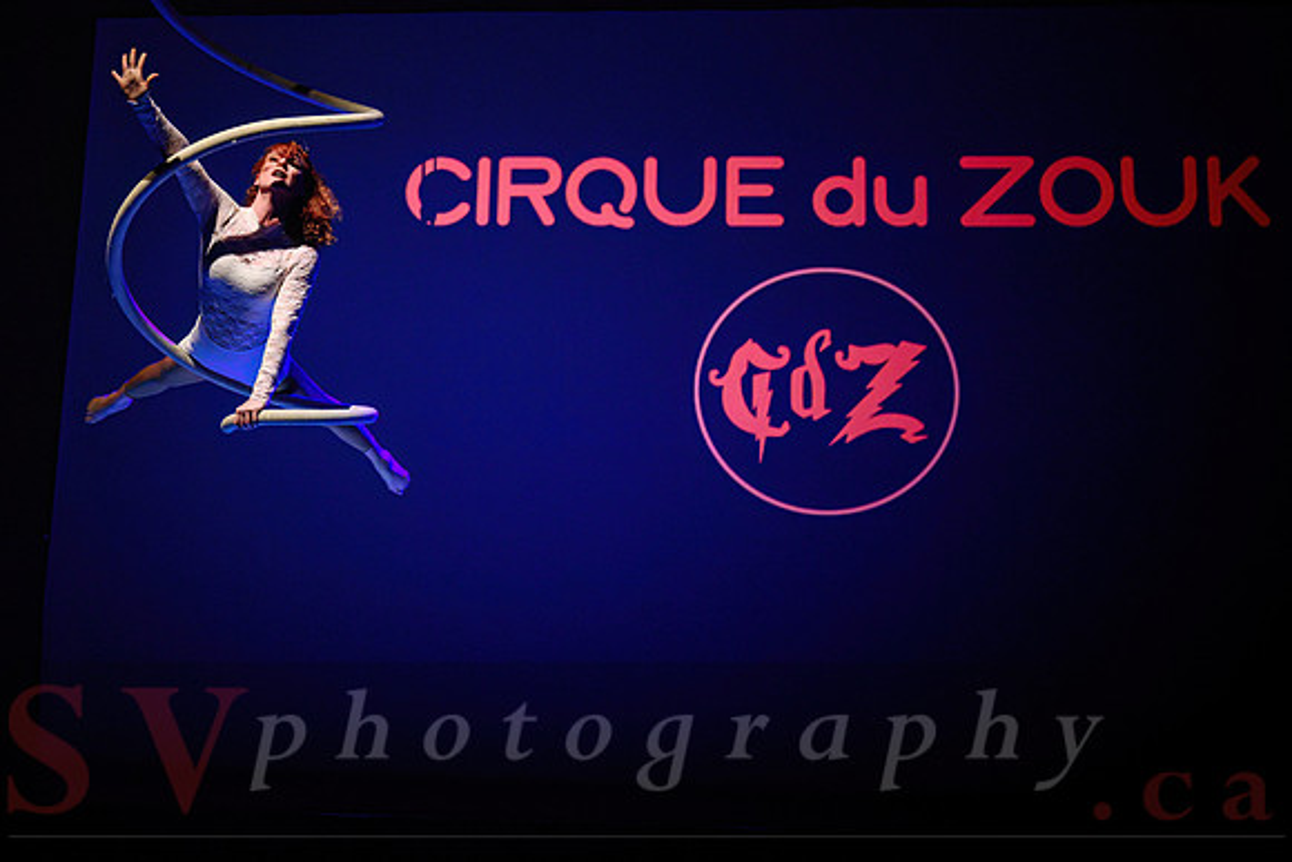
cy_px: 329
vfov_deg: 24.6
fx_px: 1971
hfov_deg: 36.2
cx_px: 553
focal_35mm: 55
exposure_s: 1/160
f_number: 3.2
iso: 1600
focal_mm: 44
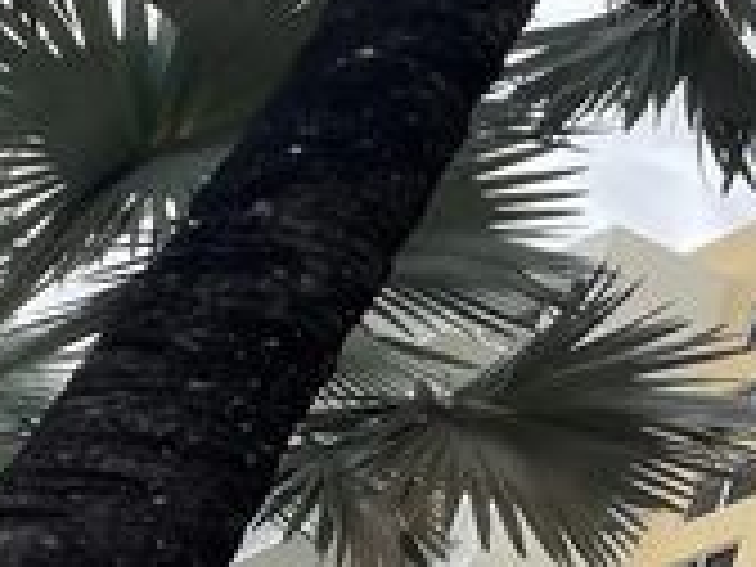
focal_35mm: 99
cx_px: 1022
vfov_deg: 14.4
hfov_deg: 18.3
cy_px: 720
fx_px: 2162
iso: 32
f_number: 1.6
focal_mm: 4.2
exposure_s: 1/543
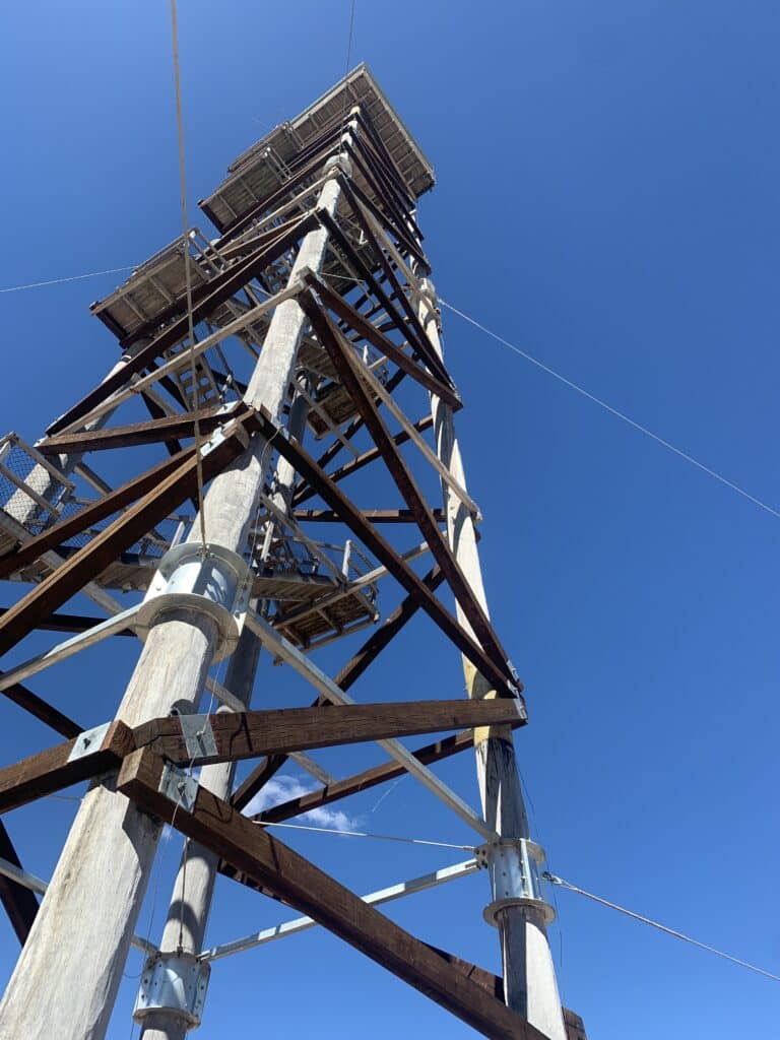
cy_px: 520
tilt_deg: +52.0
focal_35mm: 26
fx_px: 781
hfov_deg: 53.1
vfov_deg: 67.3
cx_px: 390
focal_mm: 4.25
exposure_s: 1/1368
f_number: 1.8
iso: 25
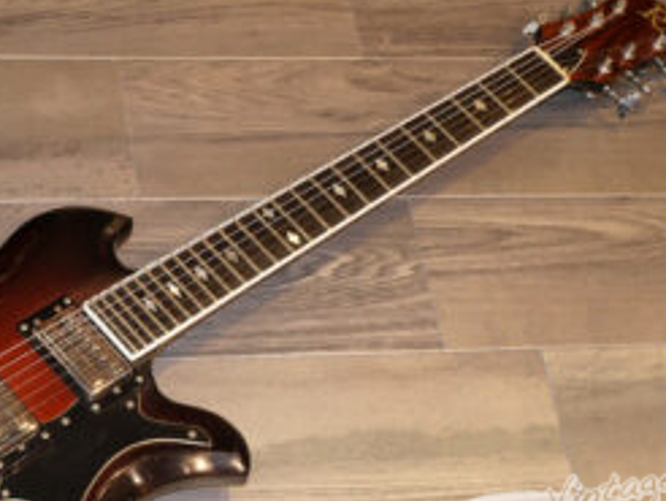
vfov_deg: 14.2
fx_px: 2003
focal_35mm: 104
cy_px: 368
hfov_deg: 18.8
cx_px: 176
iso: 1250
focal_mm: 32
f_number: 5.6
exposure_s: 1/50
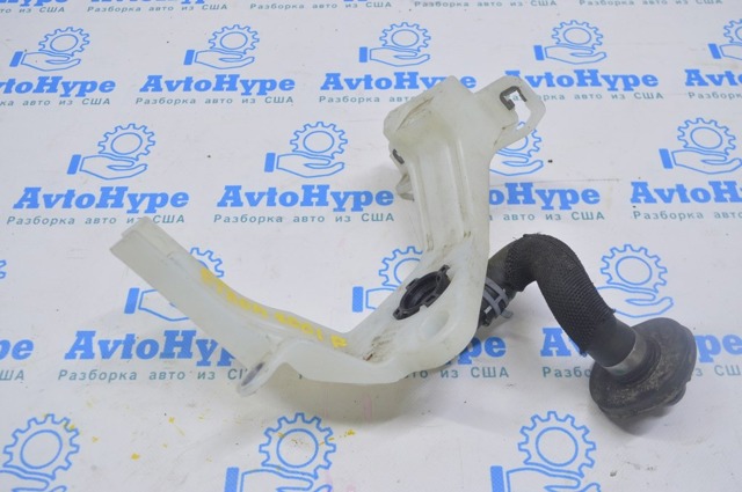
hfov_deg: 53.2
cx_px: 371
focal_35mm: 36
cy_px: 246
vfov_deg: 36.8
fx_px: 741
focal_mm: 24
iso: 400
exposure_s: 1/25
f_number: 5.6
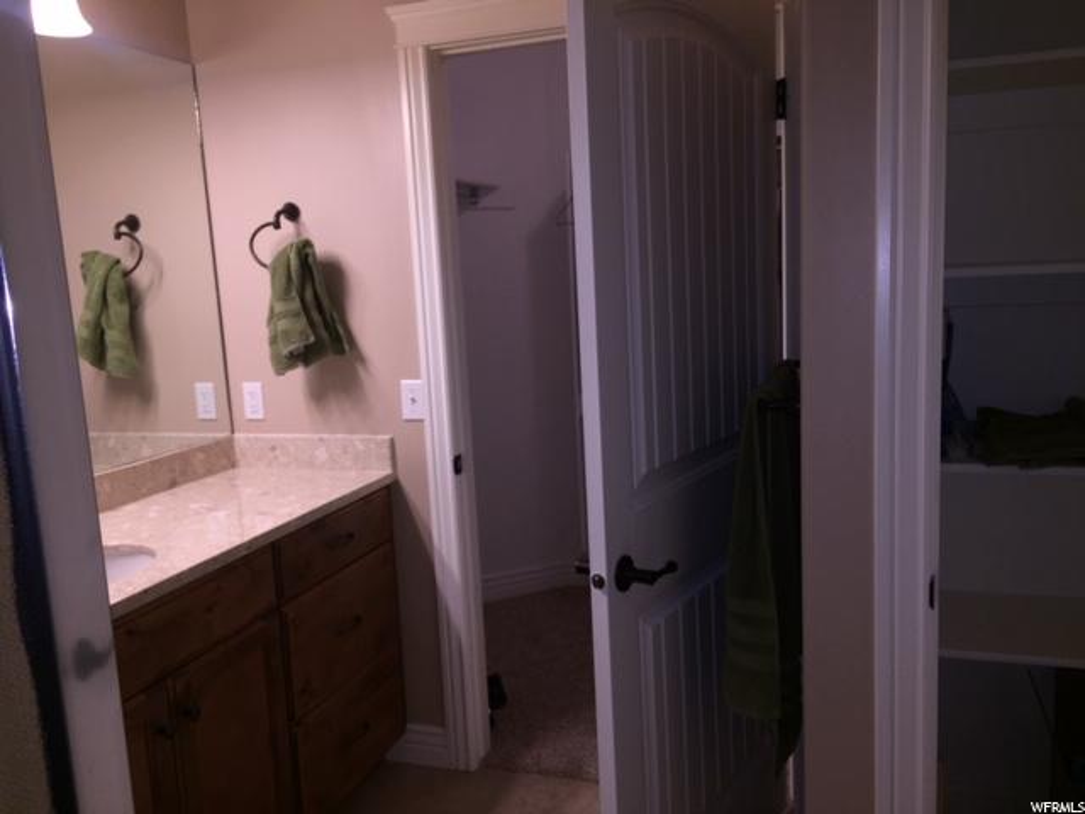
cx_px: 542
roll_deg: +2.9
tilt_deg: -8.8
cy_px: 407
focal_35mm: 29
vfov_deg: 48.2
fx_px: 909
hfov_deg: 61.7
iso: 32
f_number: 2.2
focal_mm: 4.15
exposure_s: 1/61
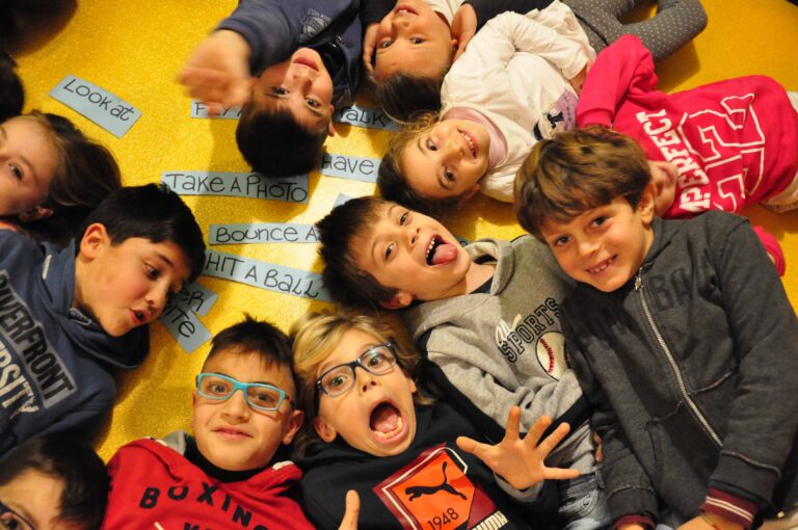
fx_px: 697
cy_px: 265
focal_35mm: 32
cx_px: 399
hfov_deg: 59.6
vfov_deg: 41.6
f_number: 3.8
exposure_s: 1/25
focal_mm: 21
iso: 3200
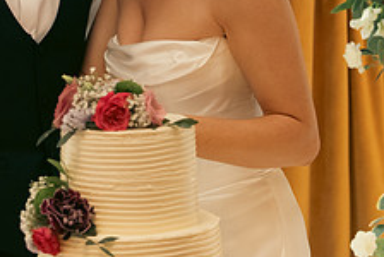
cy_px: -9
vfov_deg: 10.3
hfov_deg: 15.4
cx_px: 99
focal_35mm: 132
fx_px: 1410
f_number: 3.5
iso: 2500
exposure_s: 1/160
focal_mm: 34
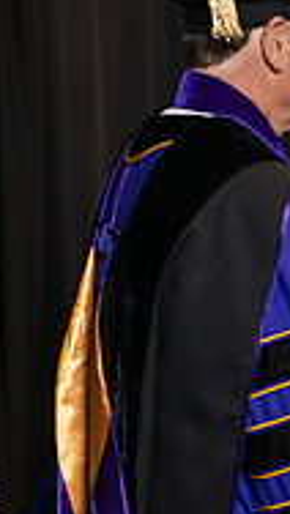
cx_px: 607
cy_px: 286
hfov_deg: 5.6
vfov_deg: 10.1
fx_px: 2907
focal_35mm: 213
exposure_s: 1/125
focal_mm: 66
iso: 1600
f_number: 5
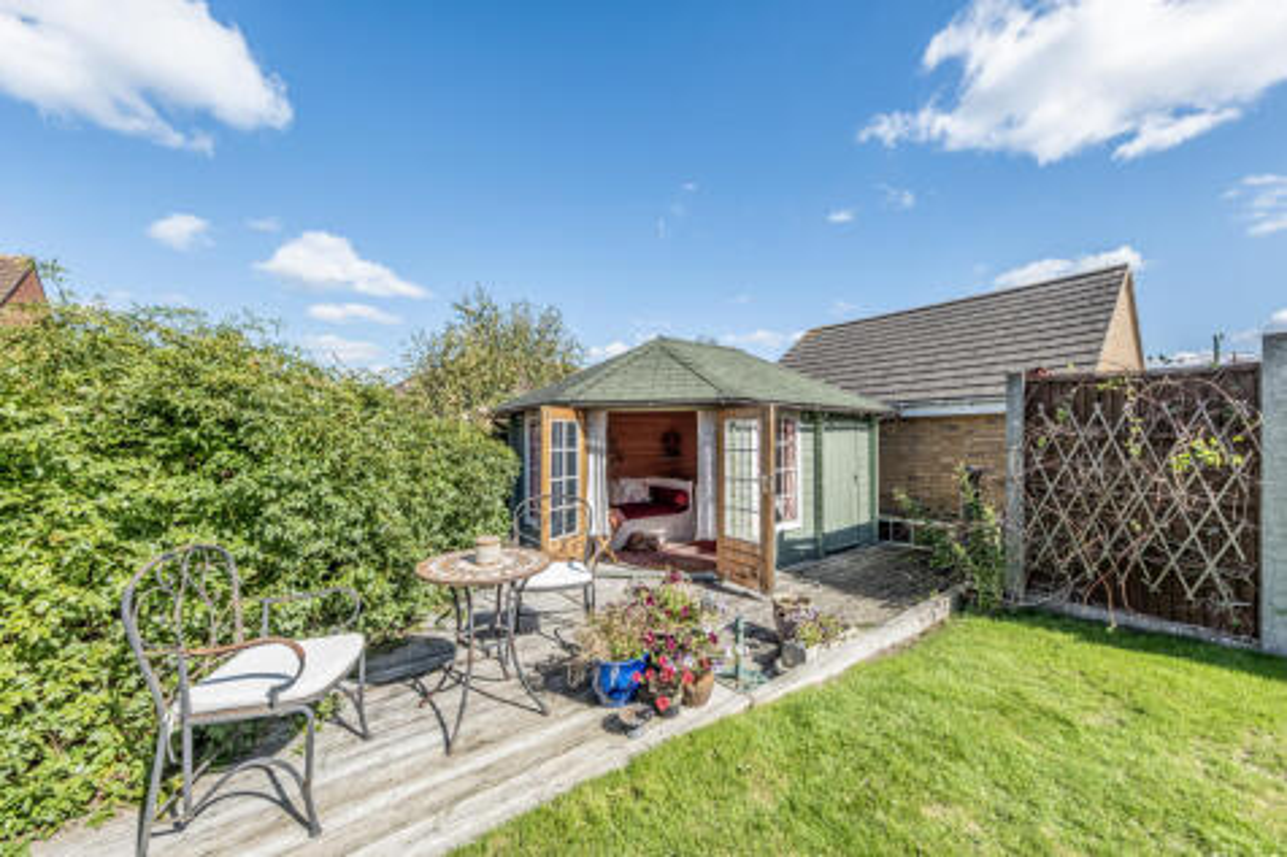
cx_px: 644
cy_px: 428
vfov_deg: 90.0
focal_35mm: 12
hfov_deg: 112.6
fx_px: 429
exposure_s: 1/250
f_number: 8
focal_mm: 8.1
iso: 320
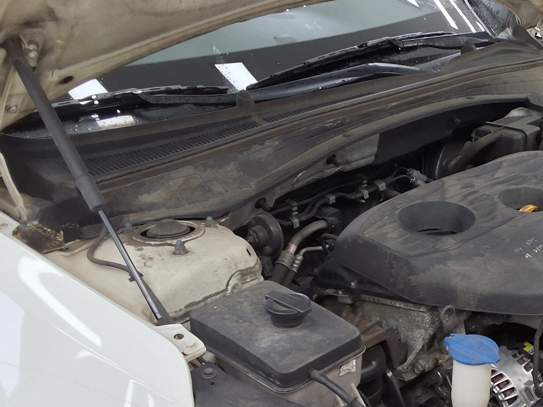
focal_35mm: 54
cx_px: 478
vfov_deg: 27.0
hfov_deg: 33.8
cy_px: 247
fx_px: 847
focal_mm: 2.91
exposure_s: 1/60
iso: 40
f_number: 1.9
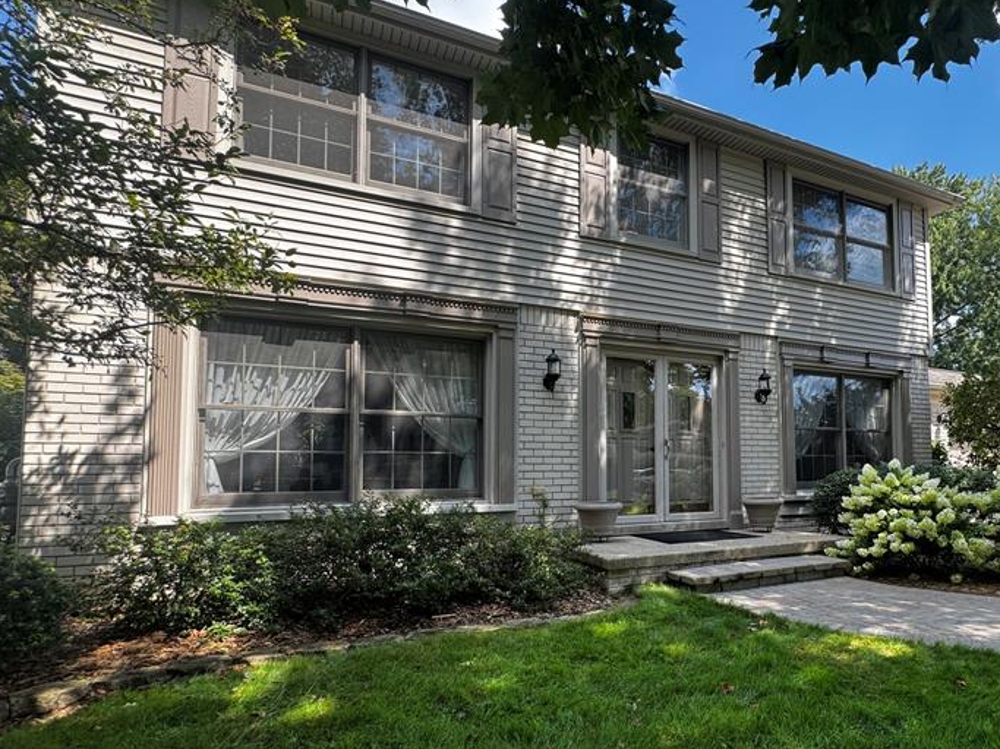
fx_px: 607
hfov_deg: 77.2
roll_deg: +1.6
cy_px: 437
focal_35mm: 21
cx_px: 641
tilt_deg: +3.4
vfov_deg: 63.0
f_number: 2.2
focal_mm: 2.22
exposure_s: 1/308
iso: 40
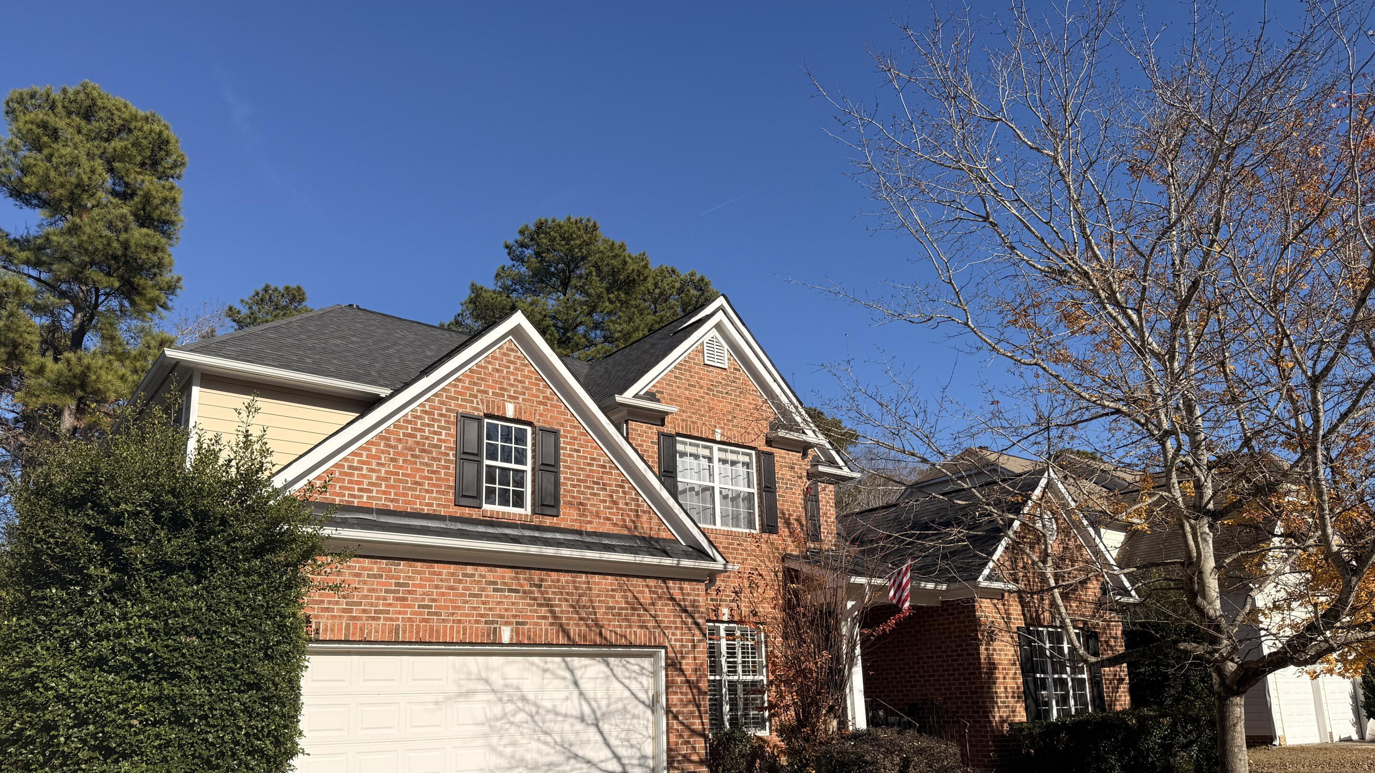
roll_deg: +1.4
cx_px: 672
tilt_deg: +12.4
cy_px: 493
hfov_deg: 69.9
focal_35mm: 27
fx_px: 984
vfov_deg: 42.5
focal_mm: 6.76
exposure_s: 1/6173
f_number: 1.78
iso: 80
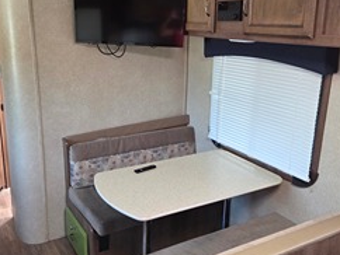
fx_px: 374
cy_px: 126
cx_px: 169
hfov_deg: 48.9
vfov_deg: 37.8
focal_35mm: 38
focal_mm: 5.4
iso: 640
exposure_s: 1/120
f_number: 1.8
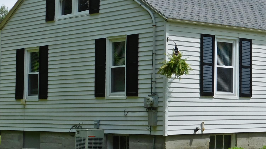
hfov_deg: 21.2
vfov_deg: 12.3
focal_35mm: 98
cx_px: 254
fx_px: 691
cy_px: 66
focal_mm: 8
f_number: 3.7
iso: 125
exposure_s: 1/1250
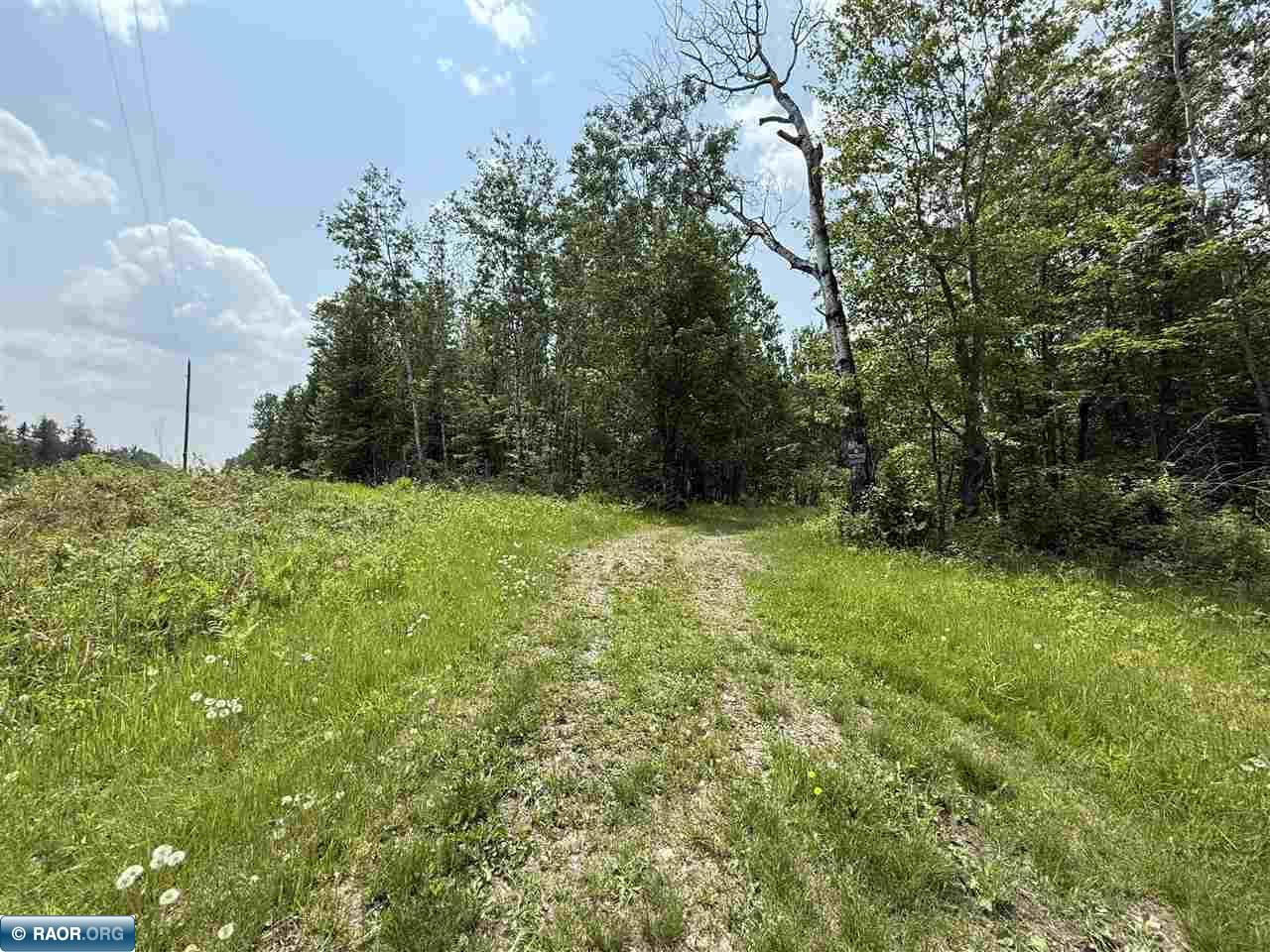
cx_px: 635
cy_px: 476
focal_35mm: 14
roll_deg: -1.0
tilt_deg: +2.5
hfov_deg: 102.1
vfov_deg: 85.7
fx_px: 514
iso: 80
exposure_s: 1/1613
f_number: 2.2
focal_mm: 2.22
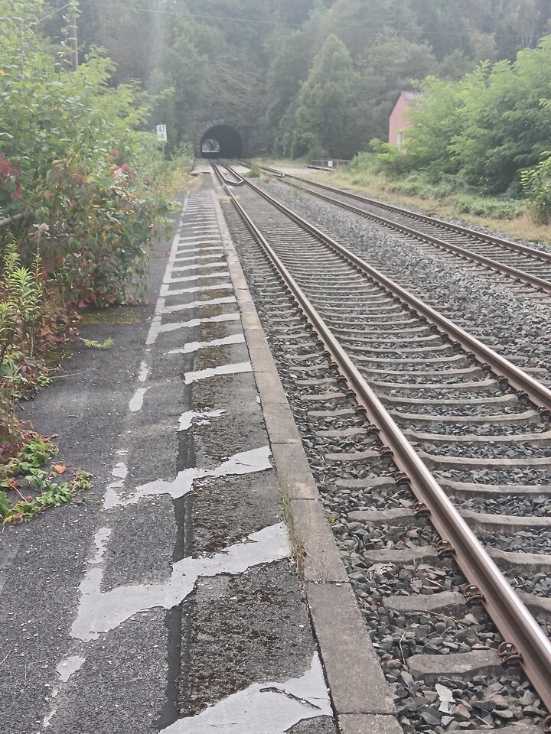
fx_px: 1146
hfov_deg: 27.0
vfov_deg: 35.5
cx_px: 276
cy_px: 367
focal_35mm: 54
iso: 100
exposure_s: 1/108
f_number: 1.9
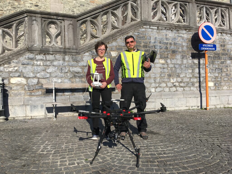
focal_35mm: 29
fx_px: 194
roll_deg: +0.7
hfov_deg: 61.7
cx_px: 116
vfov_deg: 48.2
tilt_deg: +0.4
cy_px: 87
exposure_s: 1/1709
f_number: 2.2
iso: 25
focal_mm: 4.15
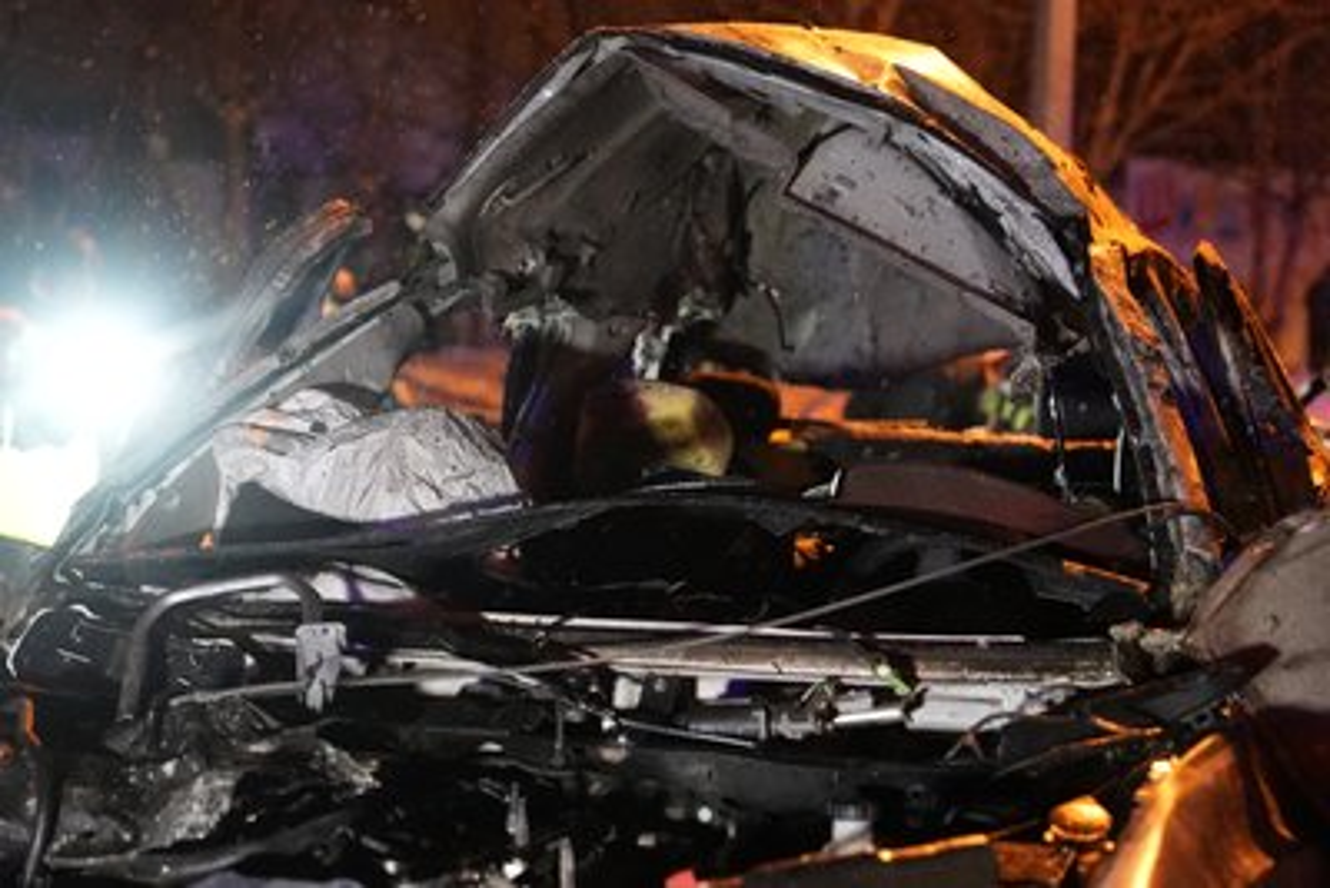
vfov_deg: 21.3
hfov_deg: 31.4
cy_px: 444
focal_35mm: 64
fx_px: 2365
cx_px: 665
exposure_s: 1/125
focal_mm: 64
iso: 12800
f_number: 2.8
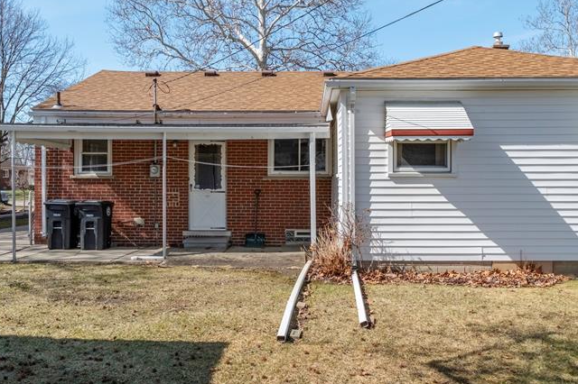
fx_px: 513
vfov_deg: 40.9
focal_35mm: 32
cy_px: 155
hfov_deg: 58.3
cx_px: 348
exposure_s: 1/500
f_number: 6.4
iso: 500
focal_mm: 13.1
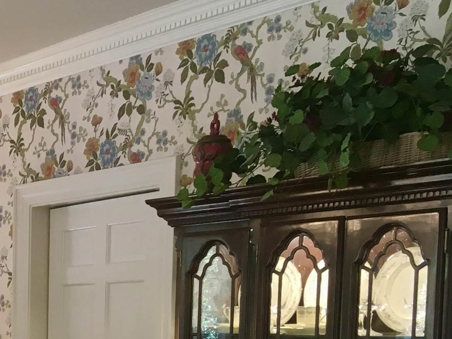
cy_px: 418
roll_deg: +0.3
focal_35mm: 81
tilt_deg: -5.0
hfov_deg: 21.4
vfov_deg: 17.3
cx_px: -166
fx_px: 1058
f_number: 2.2
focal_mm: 4.15
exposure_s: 1/30
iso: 64
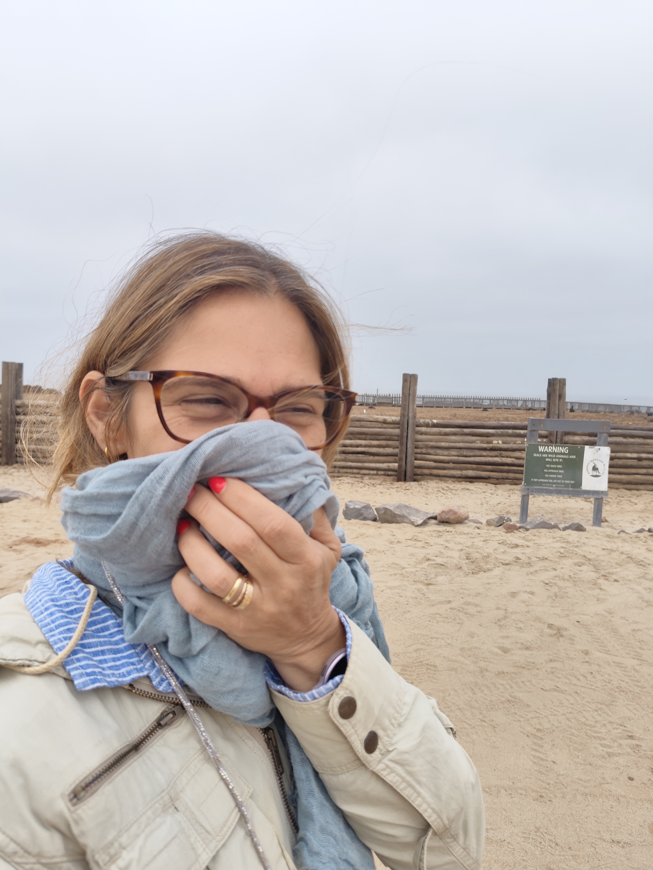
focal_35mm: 24
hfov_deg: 56.8
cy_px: 435
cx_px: 326
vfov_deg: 71.6
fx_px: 604
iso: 50
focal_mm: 5.56
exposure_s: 1/940
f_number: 1.88
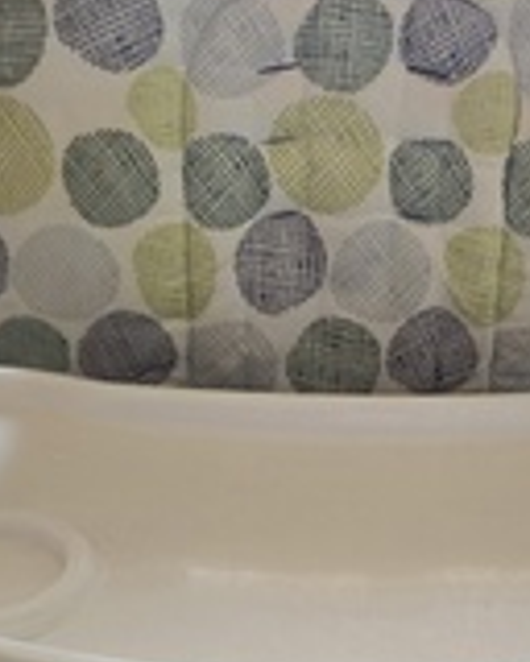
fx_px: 1255
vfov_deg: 28.1
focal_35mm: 64
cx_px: 366
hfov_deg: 23.7
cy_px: 639
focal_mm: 6.3
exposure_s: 1/101
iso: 200
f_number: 1.7
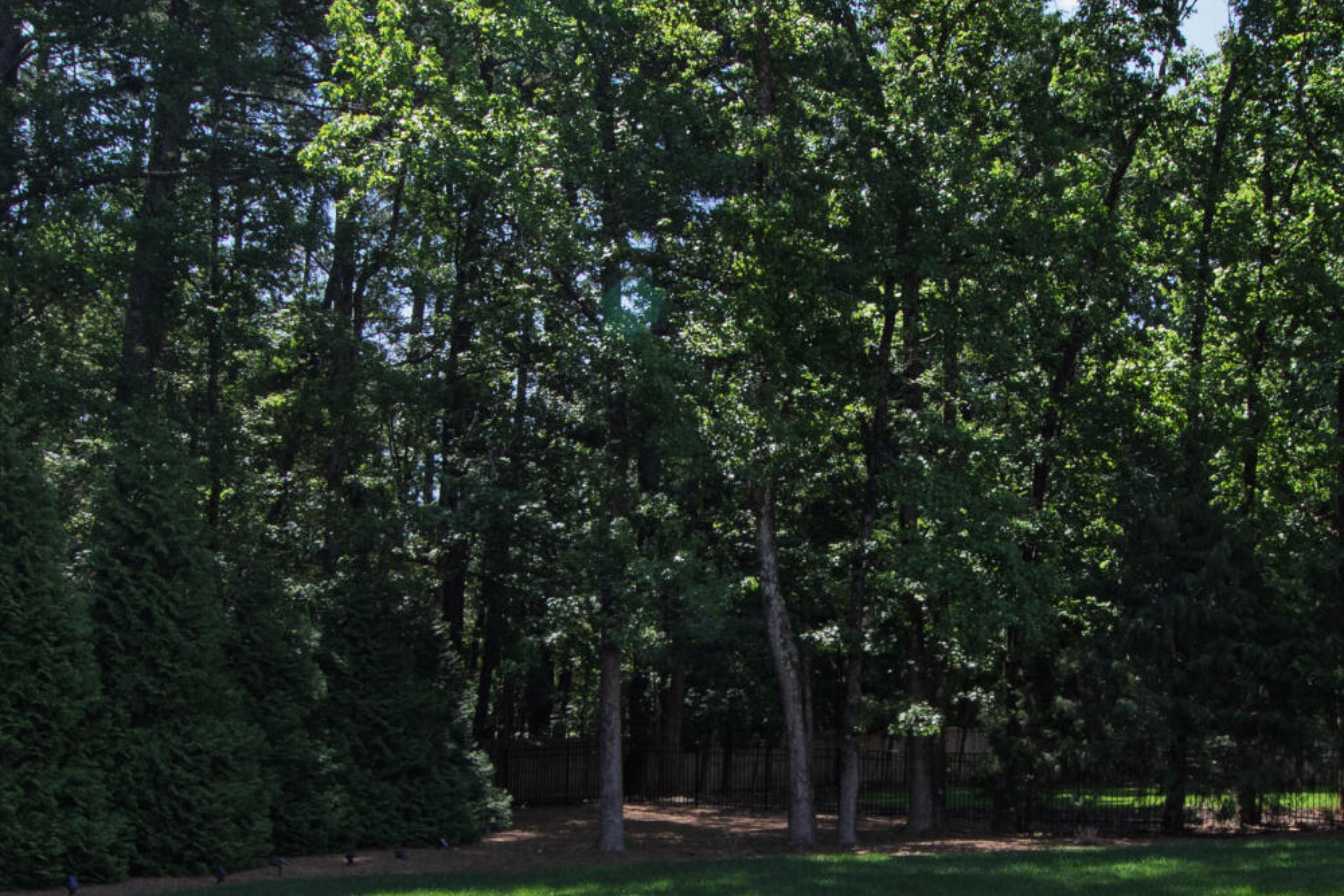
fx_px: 1680
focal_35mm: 45
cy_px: 736
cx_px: 765
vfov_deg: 29.1
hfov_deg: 43.5
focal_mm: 10
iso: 100
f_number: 8
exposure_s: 1/60
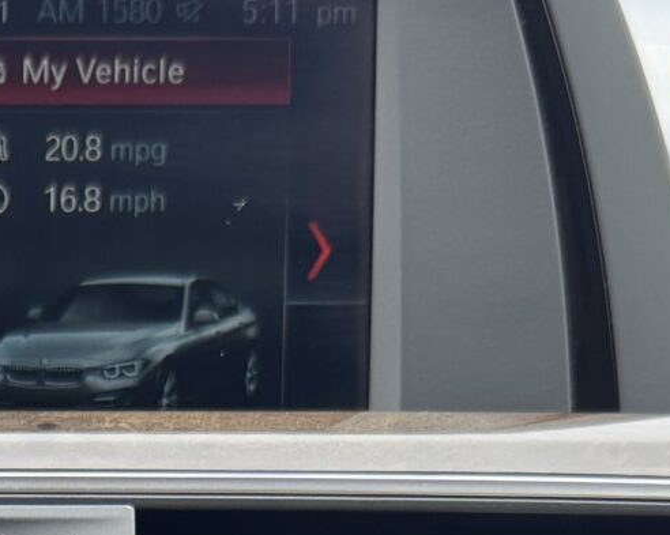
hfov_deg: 15.0
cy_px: 1078
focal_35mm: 122
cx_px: -226
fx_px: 2418
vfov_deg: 11.4
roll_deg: -1.2
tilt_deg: -17.4
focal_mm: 6.76
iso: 125
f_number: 1.78
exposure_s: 1/101
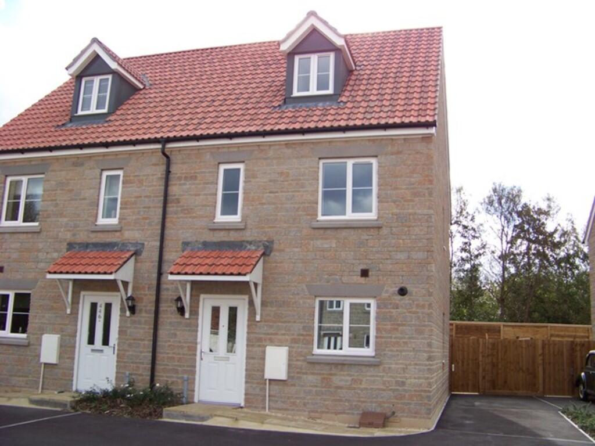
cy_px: 223
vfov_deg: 39.7
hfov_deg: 51.4
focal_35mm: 36
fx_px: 619
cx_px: 298
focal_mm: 5.85
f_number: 2.8
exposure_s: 1/400
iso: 64
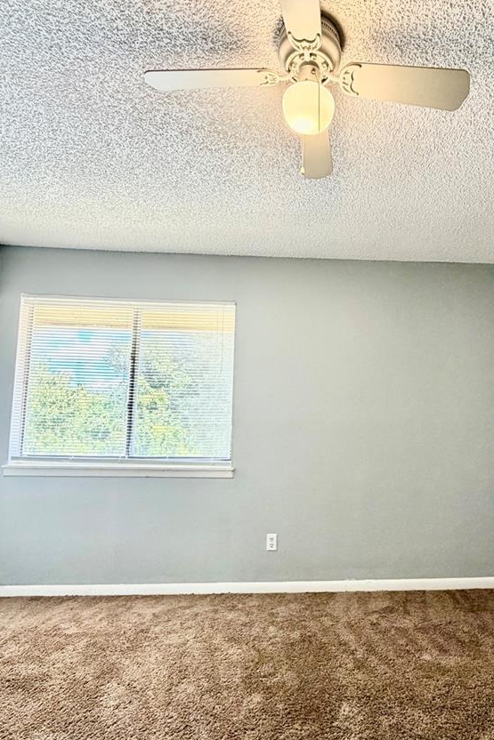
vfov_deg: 81.1
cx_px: 334
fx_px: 432
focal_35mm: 21
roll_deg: -1.0
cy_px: 391
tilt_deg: +5.2
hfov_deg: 58.0
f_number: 2.2
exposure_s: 1/121
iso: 250
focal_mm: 2.22
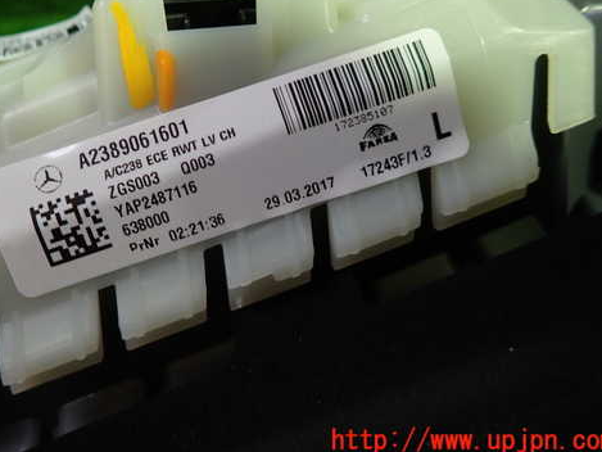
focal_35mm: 32
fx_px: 557
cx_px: 236
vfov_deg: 43.8
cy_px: 168
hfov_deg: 56.3
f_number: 2
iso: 200
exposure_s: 1/50
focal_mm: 4.5
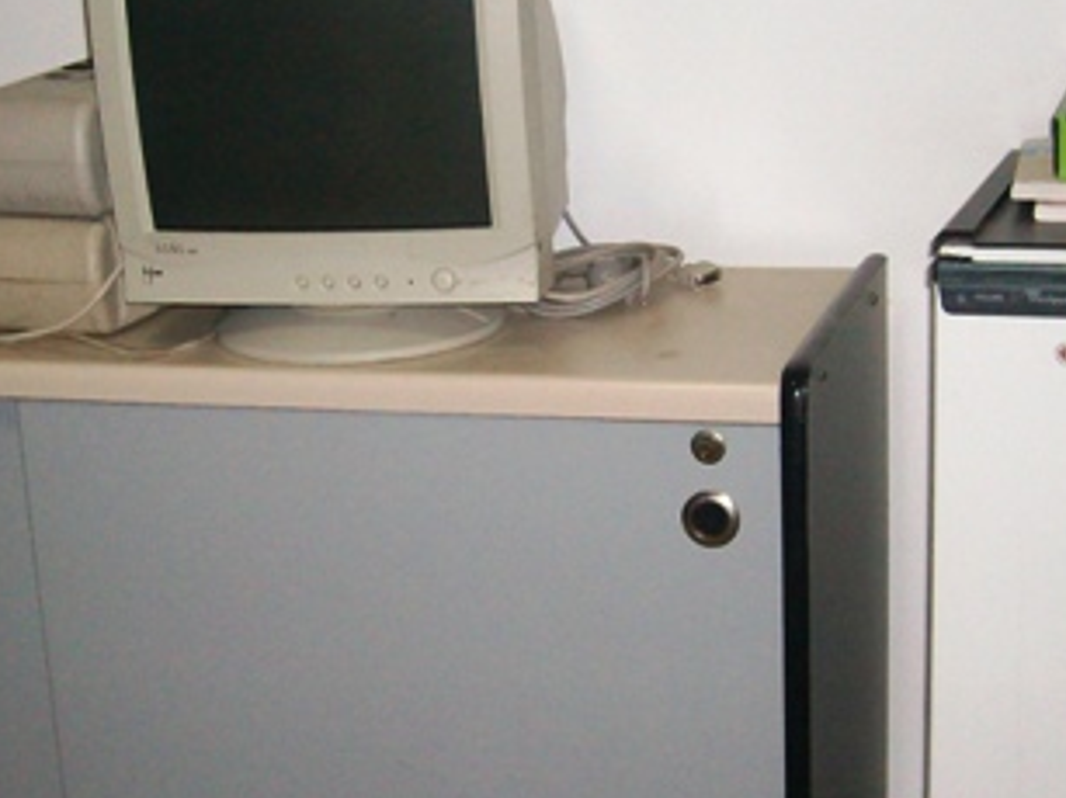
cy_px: 479
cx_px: 438
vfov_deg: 20.1
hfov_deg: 26.6
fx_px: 2247
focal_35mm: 73
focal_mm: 5.8
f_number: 2.8
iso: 200
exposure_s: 1/40
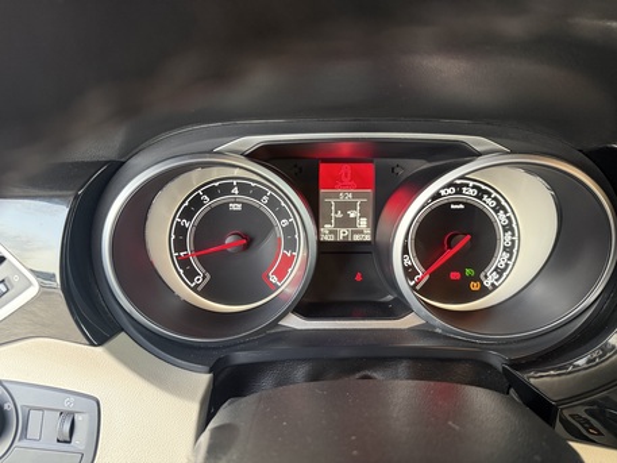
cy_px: 232
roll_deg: +0.1
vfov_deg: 56.8
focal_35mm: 24
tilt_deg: -30.7
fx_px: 428
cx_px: 308
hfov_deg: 71.6
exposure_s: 1/60
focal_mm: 6.76
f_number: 1.78
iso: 400
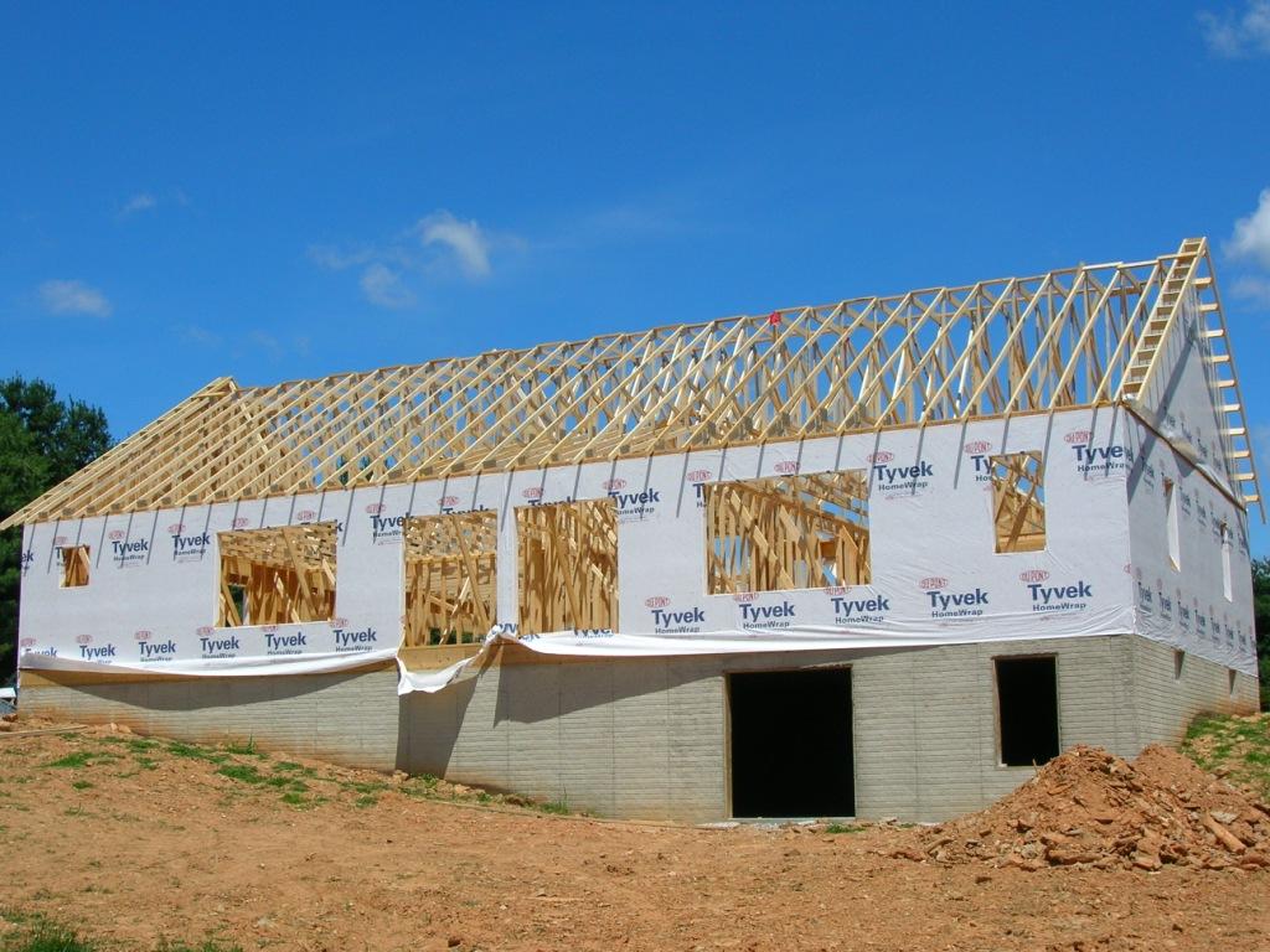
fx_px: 1688
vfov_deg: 31.5
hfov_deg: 41.2
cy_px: 476
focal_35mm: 46
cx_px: 635
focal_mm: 7.7
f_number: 5.4
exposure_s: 1/489
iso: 50
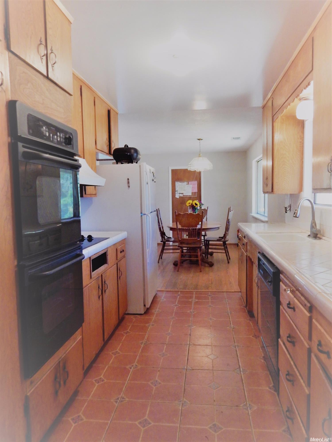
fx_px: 320
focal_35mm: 25
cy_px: 221
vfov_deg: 69.4
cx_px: 166
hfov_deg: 54.9
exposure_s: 1/30
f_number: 3.1
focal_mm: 4.5
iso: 360
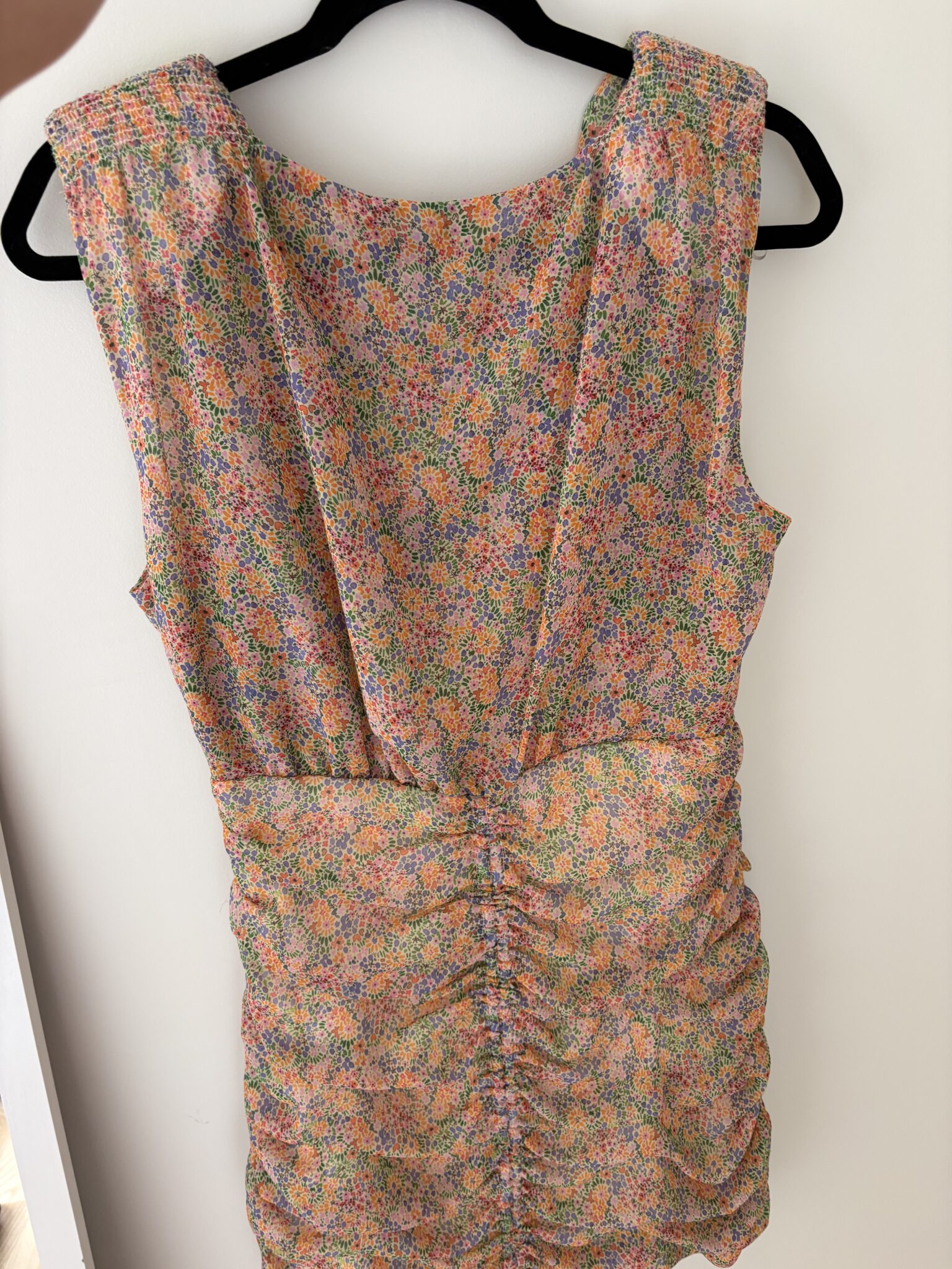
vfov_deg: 67.3
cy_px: 634
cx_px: 476
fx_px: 953
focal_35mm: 26
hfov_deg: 53.1
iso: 80
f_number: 1.6
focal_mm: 5.96
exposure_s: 1/60
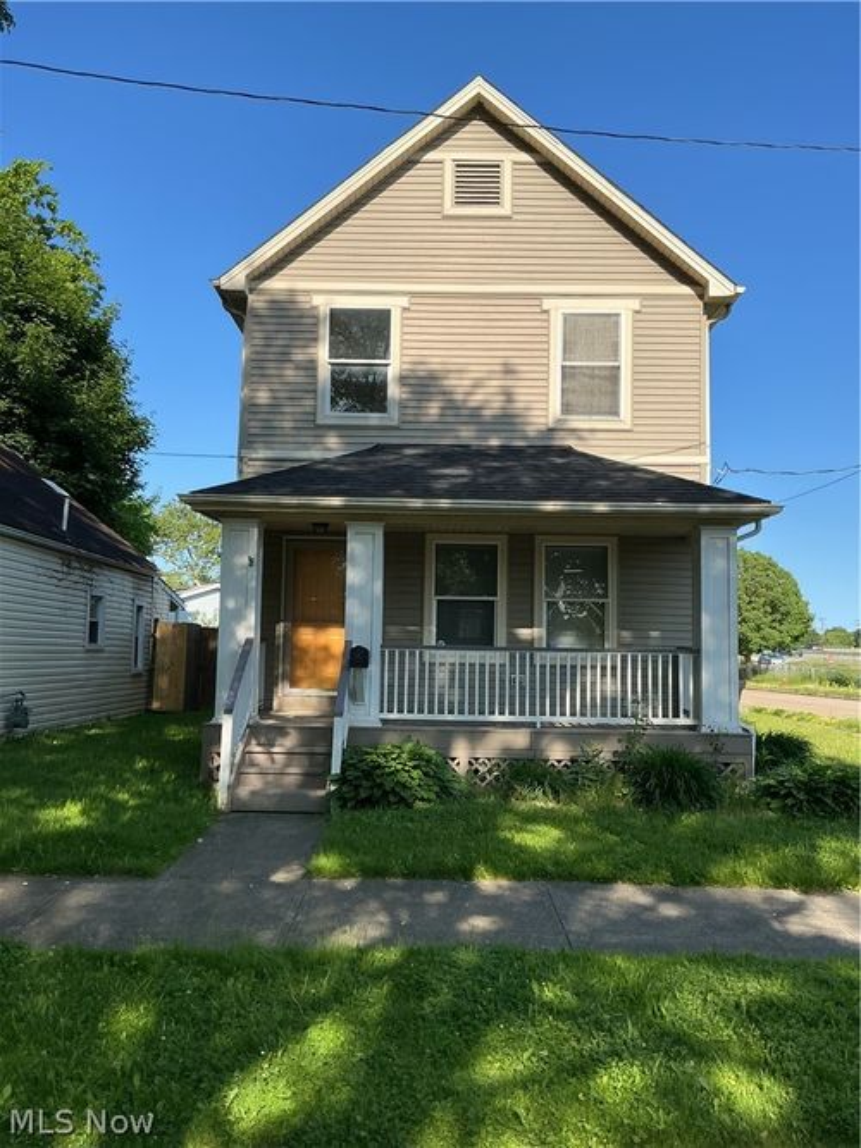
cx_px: 430
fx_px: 962
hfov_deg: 48.2
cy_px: 574
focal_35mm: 29
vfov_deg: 61.7
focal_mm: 3
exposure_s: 1/1221
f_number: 1.8
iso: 25
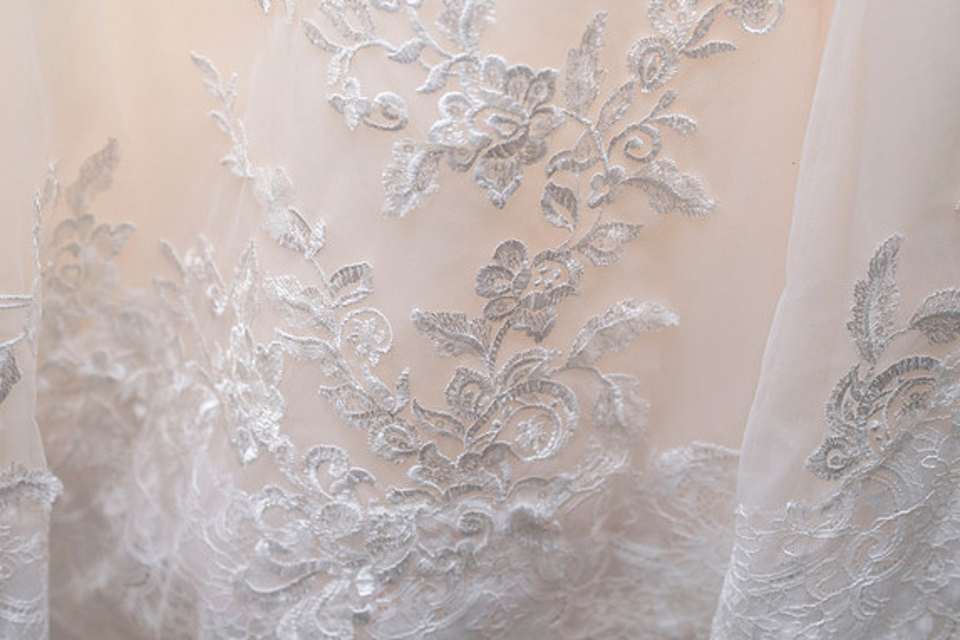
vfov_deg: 15.9
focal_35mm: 86
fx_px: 2293
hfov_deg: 23.6
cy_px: 320
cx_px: 484
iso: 4000
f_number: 4
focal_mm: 85
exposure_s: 1/2000
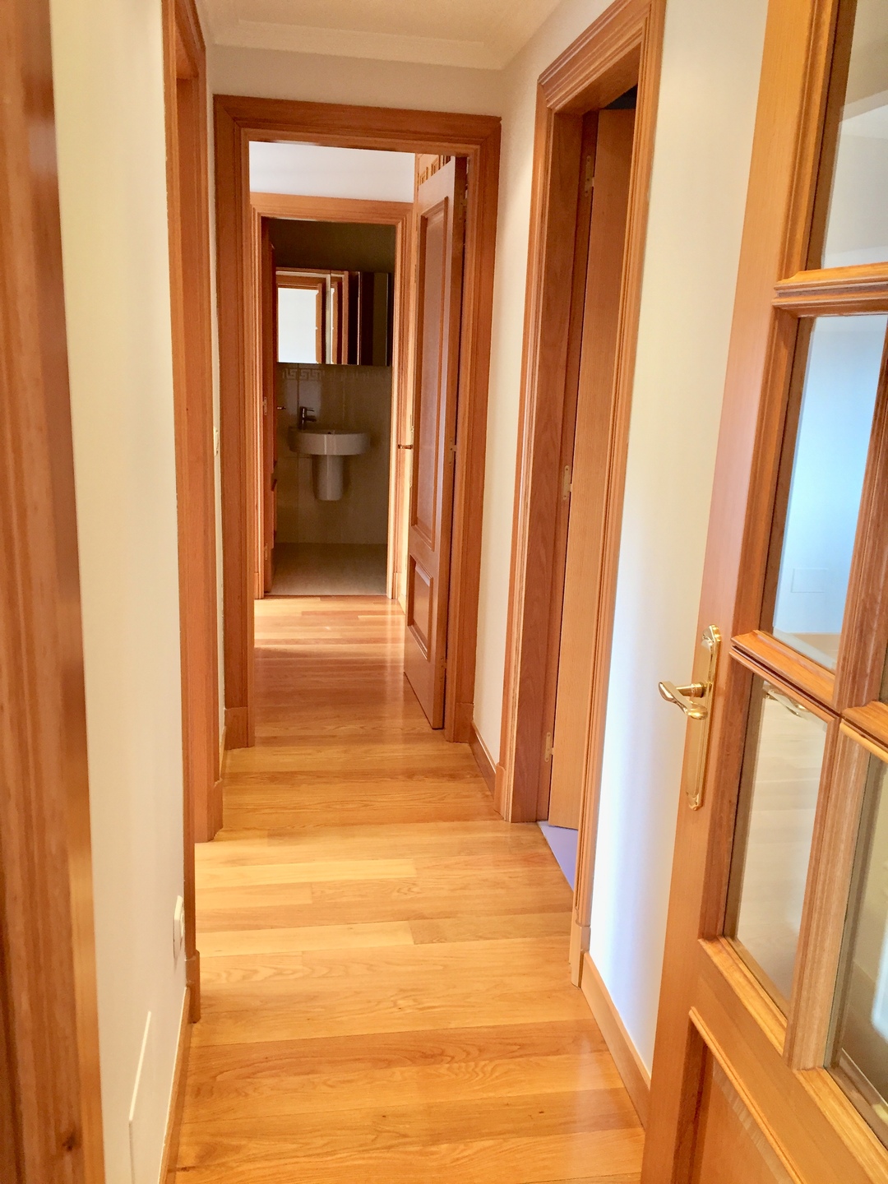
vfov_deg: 61.7
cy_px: 592
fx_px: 992
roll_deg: -1.5
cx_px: 444
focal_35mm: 29
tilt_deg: -13.2
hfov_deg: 48.2
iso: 64
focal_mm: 4.15
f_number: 2.2
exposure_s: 1/33
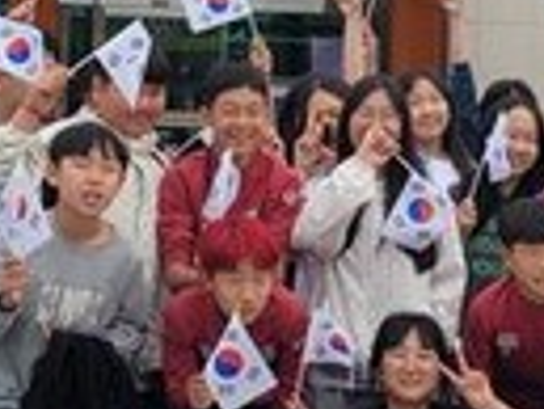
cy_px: 120
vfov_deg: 11.0
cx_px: 396
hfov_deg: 14.5
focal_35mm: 135
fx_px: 2124
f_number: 1.8
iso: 40
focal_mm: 5.4
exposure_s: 1/2410
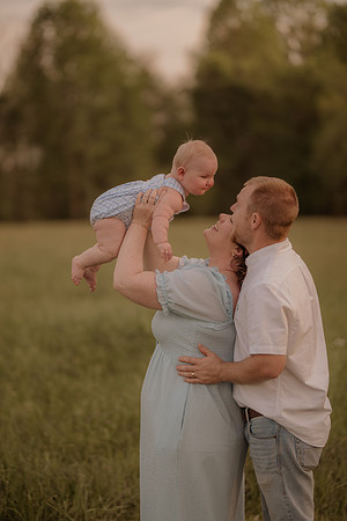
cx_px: 174
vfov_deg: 23.9
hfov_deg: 16.1
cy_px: 260
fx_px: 1229
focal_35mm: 85
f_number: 1.4
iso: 160
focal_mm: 85
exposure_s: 1/800
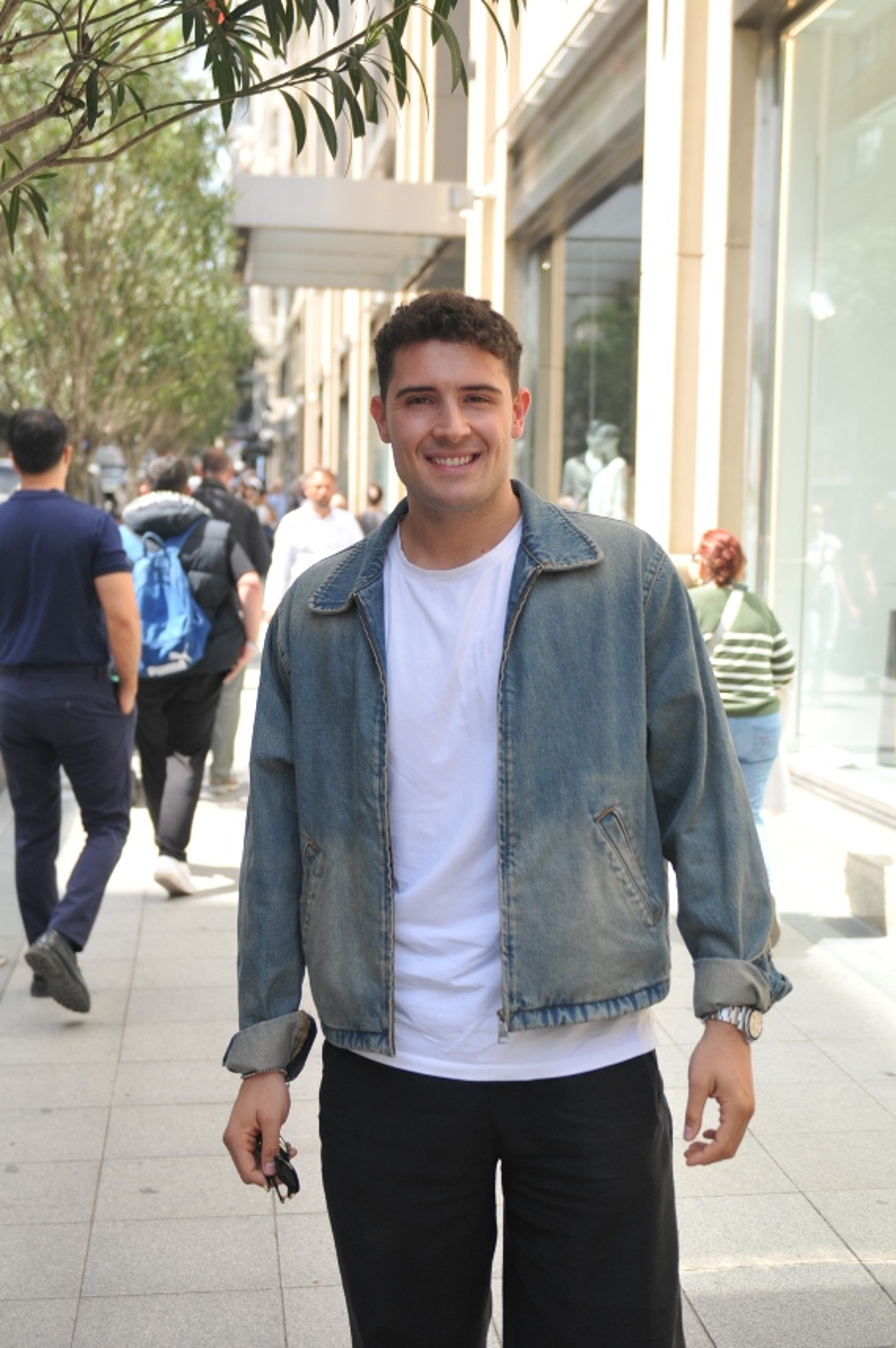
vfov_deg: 38.9
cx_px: 448
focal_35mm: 51
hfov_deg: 26.4
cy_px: 674
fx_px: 1908
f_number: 3.2
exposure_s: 1/800
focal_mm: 34
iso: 250
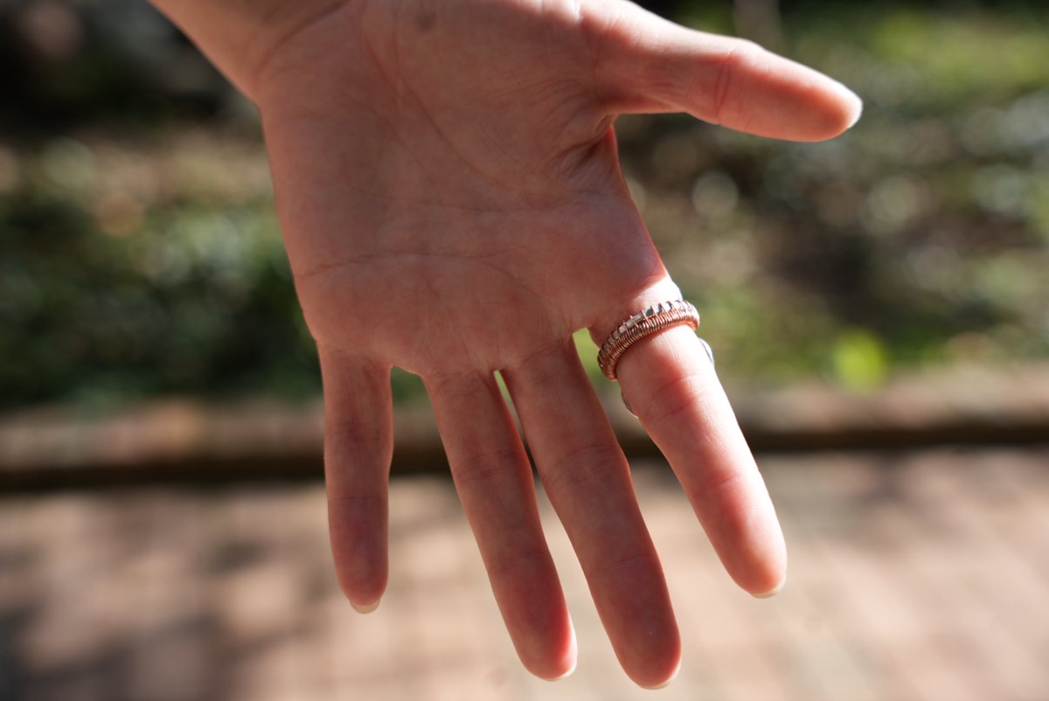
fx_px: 1443
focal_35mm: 50
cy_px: 350
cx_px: 524
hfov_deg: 39.9
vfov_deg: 27.3
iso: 100
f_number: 4.5
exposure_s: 1/250
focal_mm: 49.5
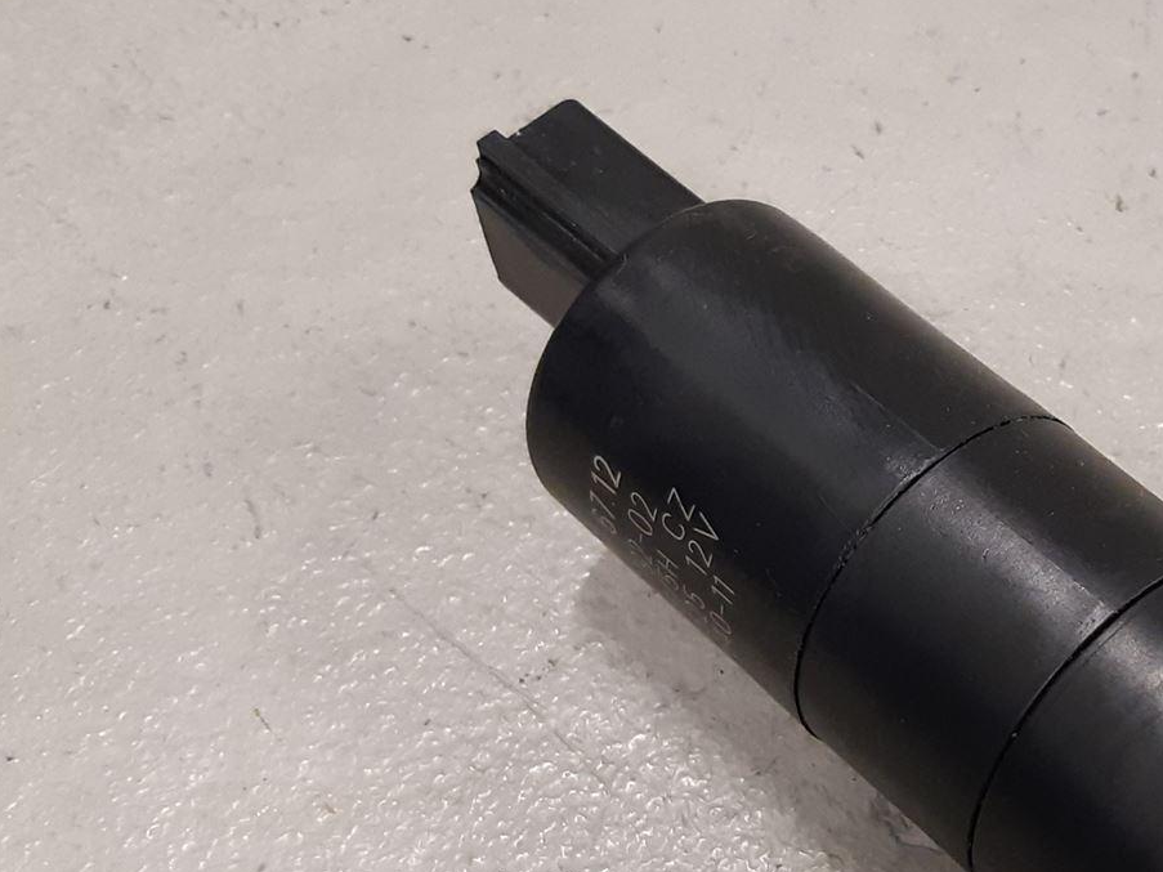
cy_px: 621
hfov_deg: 31.2
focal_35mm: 59
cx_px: 1043
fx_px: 1982
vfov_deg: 24.6
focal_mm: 3.93
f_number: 1.7
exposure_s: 1/50
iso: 200
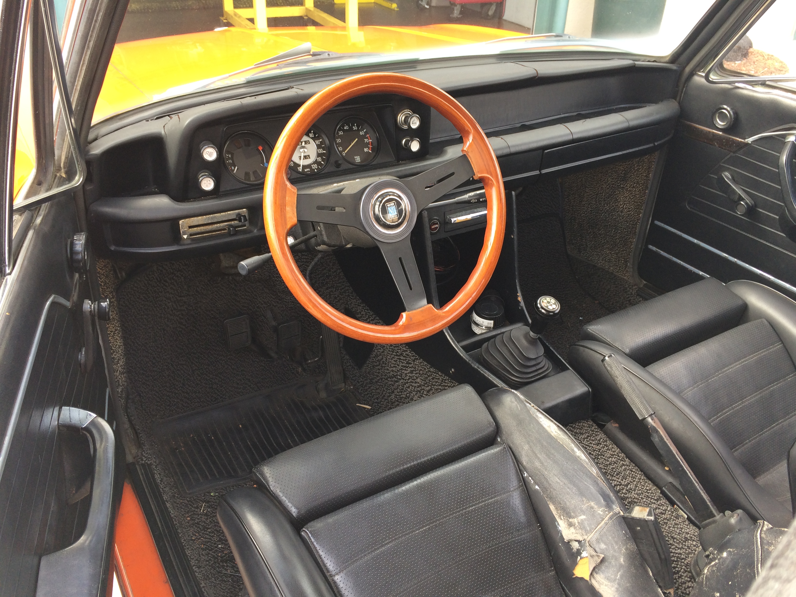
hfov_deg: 61.7
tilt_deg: -32.3
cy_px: 298
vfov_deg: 48.2
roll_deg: -2.6
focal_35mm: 29
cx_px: 398
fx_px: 667
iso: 40
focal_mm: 4.15
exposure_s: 1/60
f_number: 2.2
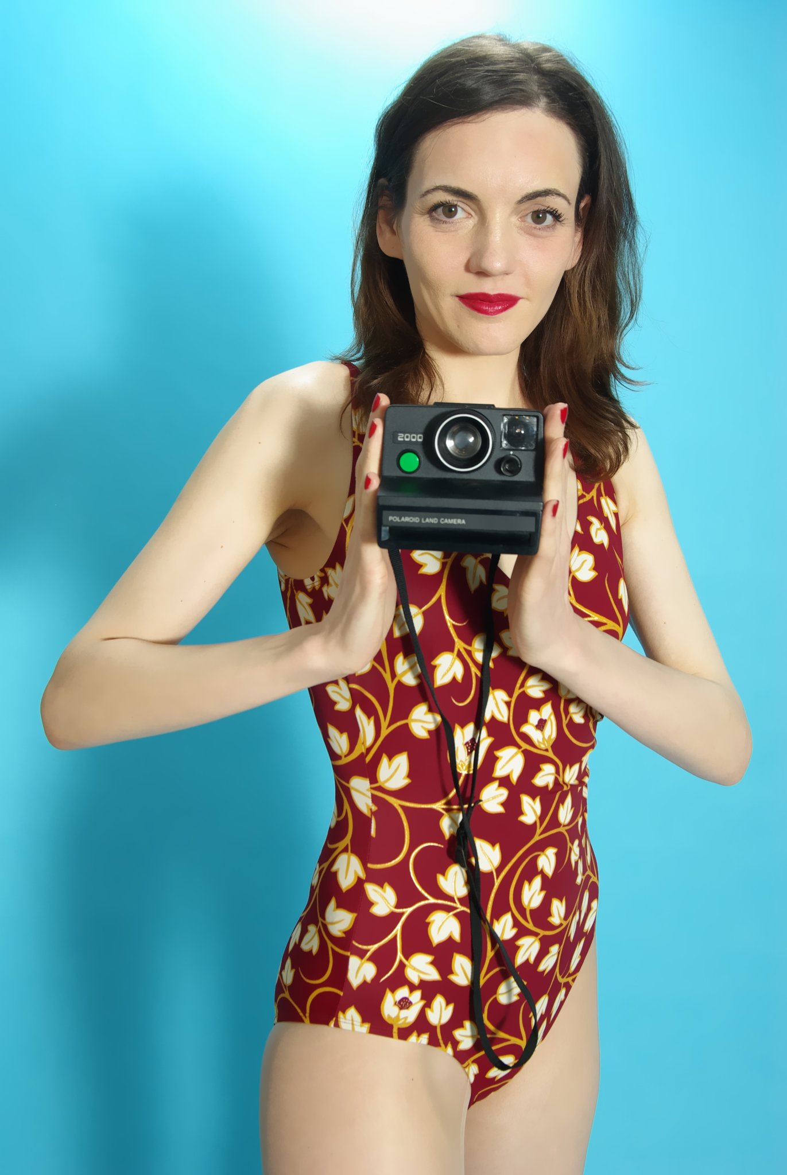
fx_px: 1275
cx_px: 394
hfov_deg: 34.3
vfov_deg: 49.5
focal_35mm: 39
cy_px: 588
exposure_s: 1/60
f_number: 6.7
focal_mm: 26
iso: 200
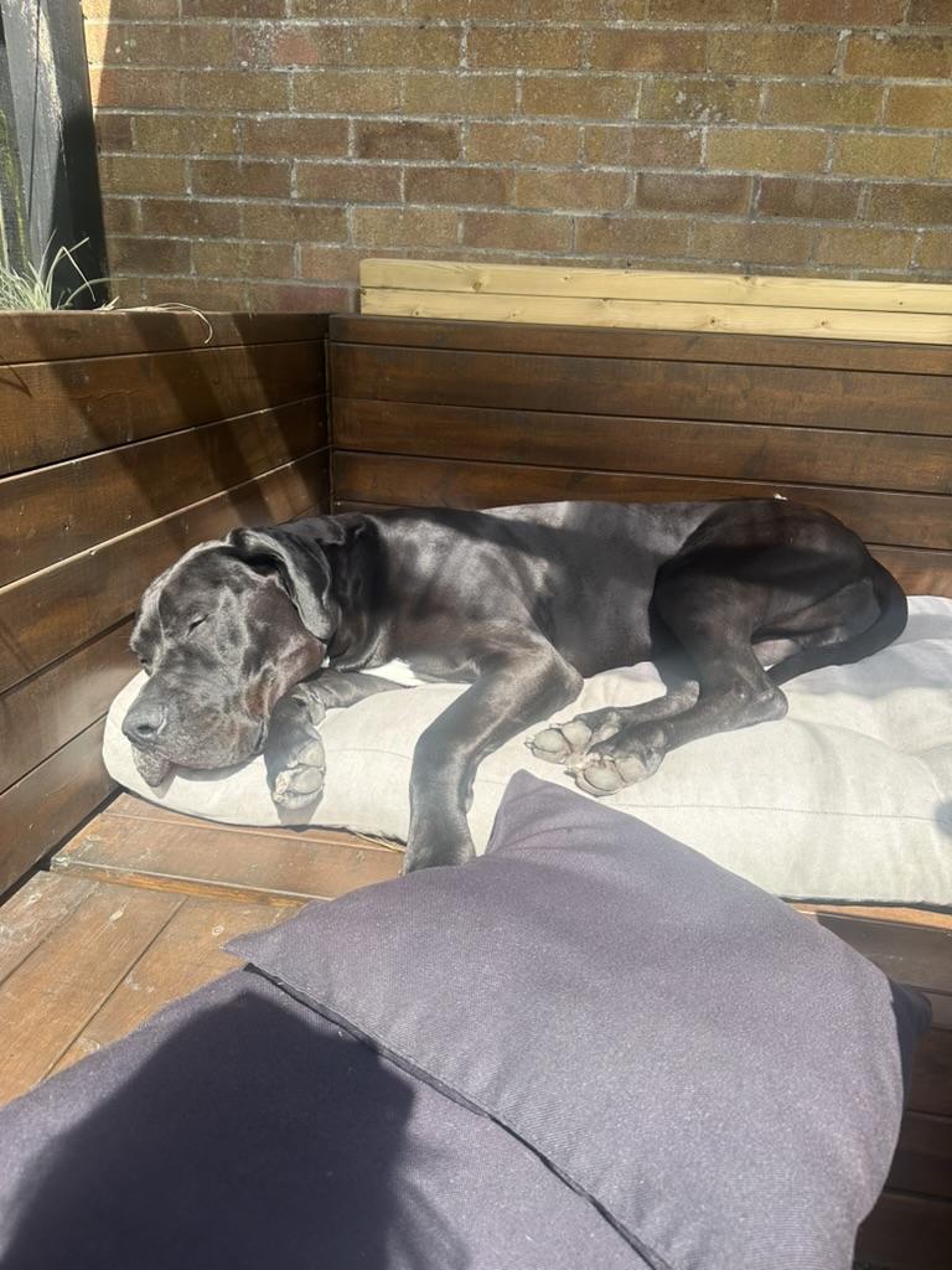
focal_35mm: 24
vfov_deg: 71.6
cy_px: 635
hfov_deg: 56.8
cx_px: 476
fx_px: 880
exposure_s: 1/1241
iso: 80
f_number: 1.78
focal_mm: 6.86
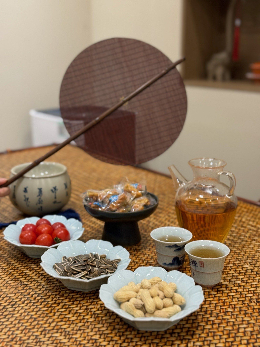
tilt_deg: -17.6
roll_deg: +0.4
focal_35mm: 48
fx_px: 481
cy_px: 174
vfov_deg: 39.7
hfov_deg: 30.3
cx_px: 130
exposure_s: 1/50
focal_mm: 6.86
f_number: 1.78
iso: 200
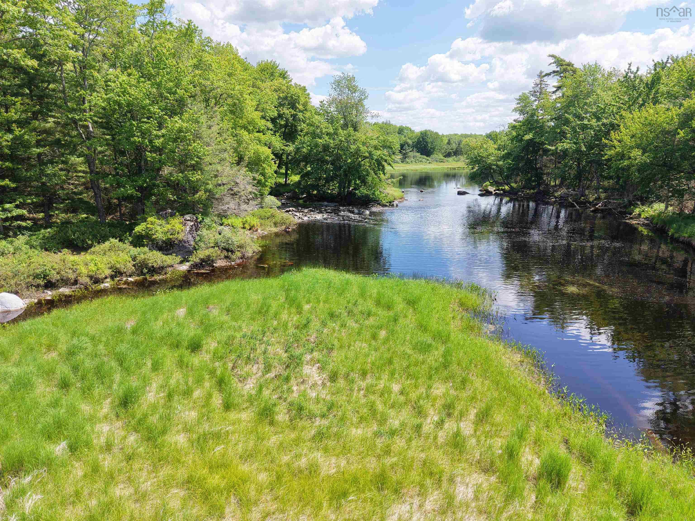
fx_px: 482
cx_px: 348
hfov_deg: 71.6
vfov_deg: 56.8
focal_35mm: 24
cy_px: 260
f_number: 1.8
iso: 360
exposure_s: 1/3000
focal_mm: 8.67
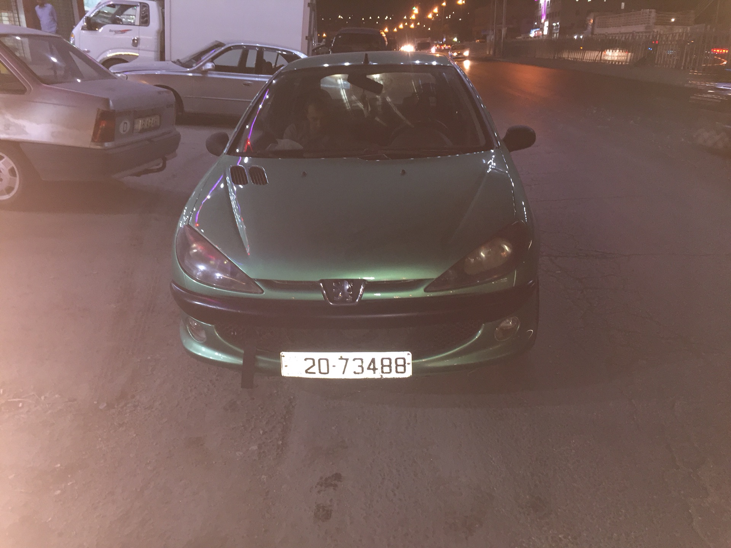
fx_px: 612
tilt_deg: -19.1
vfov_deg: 48.2
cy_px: 274
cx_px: 366
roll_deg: +1.2
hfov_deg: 61.7
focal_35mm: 29
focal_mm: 4.15
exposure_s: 1/17
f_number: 2.2
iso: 80
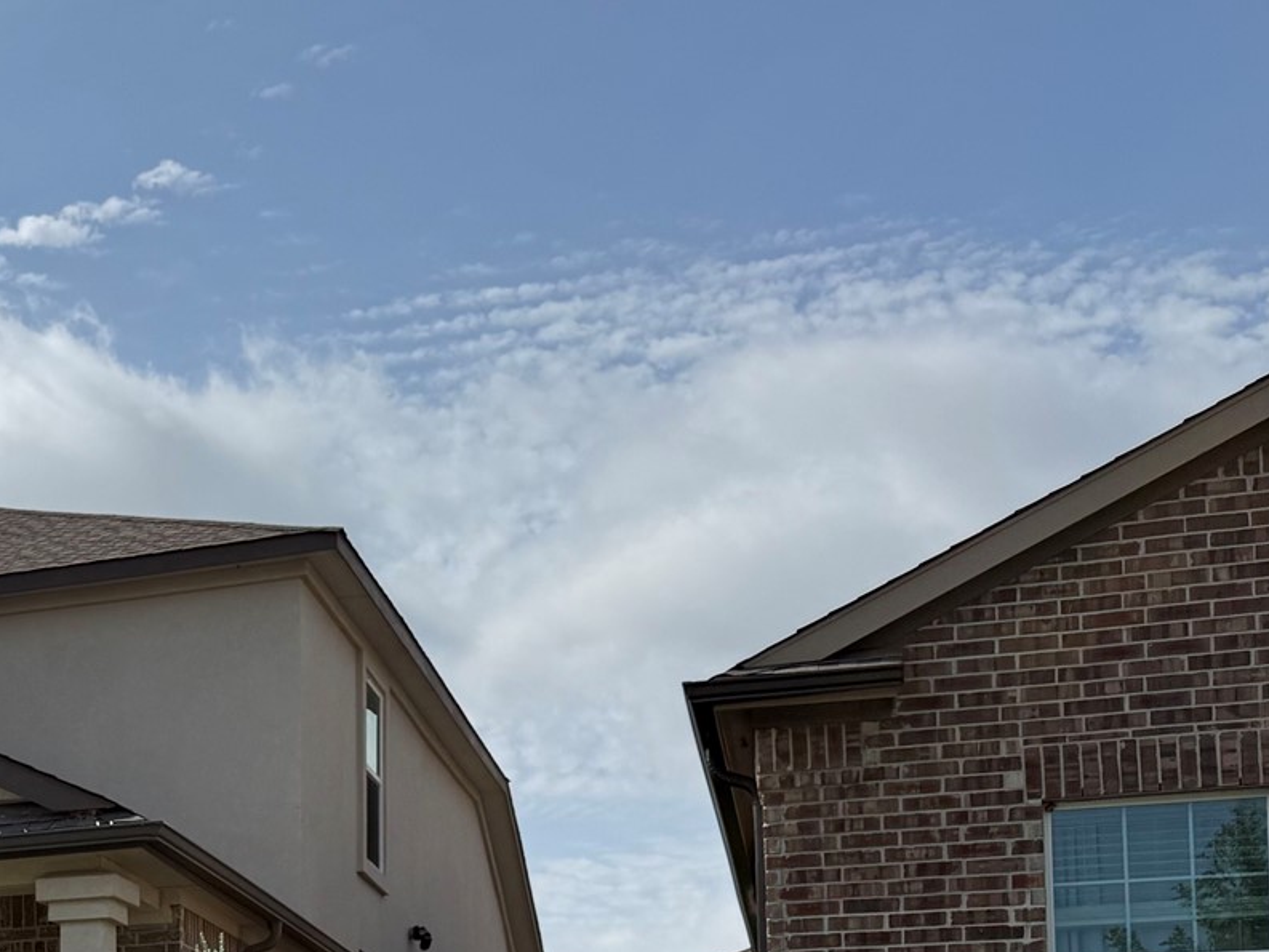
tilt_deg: +5.6
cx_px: -237
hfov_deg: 27.6
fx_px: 2273
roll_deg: -0.8
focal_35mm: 62
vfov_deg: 22.2
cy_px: 1074
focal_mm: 6.76
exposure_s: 1/9091
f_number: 1.78
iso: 100
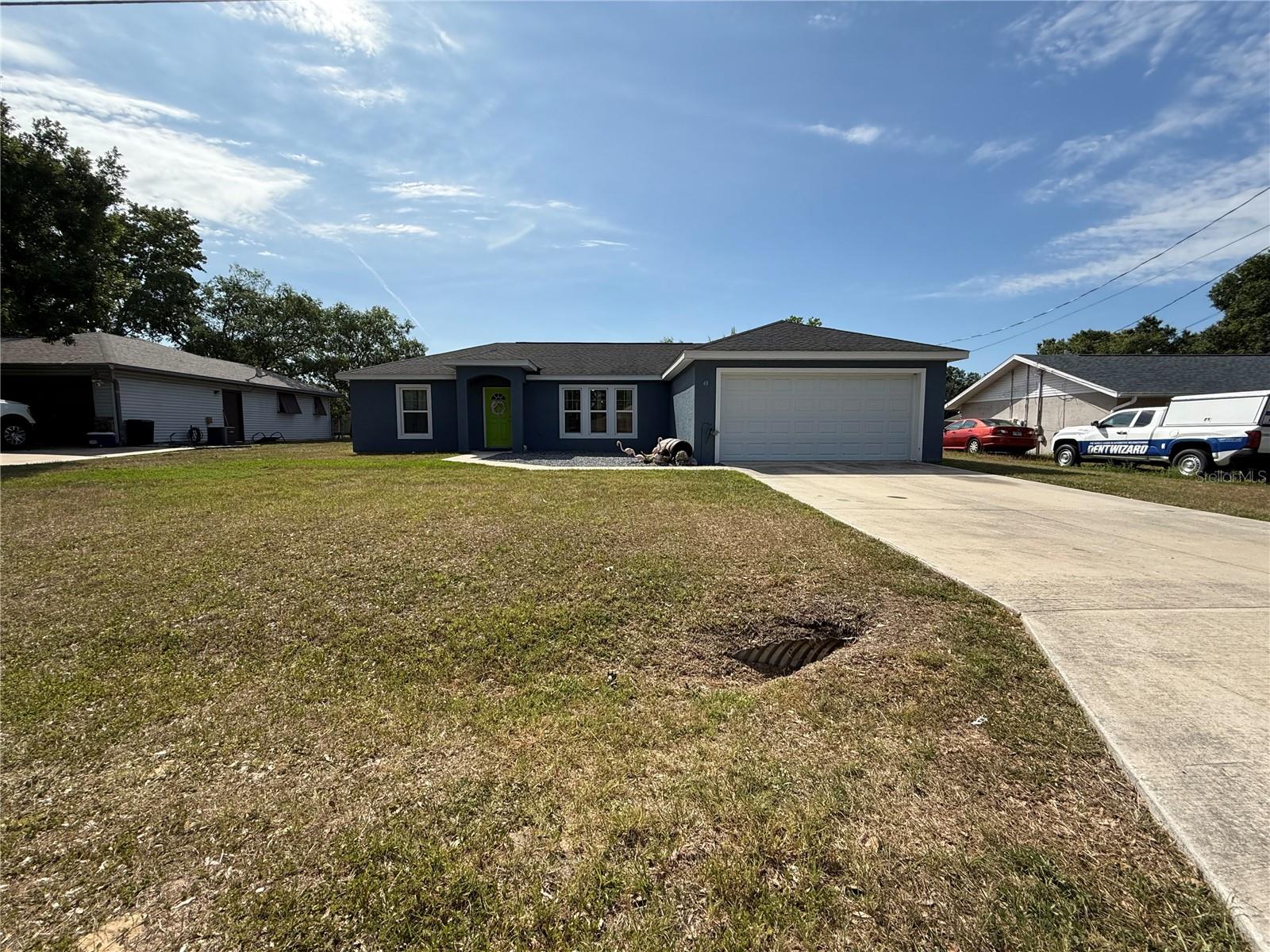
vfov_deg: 85.7
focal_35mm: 14
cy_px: 476
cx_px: 635
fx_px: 514
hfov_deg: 102.1
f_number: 2.2
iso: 50
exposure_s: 1/2410
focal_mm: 2.22
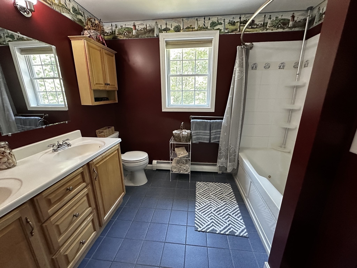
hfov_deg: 102.1
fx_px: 144
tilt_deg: -15.3
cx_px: 178
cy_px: 134
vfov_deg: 85.7
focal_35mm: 14
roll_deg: +0.4
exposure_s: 1/60
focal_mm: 2.22
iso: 640
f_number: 2.2
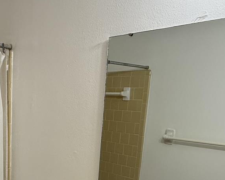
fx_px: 326
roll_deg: -2.0
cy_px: 176
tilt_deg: -13.1
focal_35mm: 49
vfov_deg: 29.0
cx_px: 47
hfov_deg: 36.8
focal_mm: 2.22
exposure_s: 1/120
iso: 125
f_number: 2.2
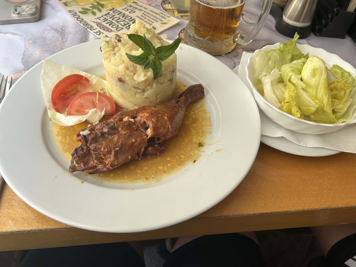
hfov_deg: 67.3
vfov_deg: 53.1
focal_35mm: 26
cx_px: 178
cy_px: 134
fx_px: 267
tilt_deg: -50.9
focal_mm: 5.7
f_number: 1.5
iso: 40
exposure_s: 1/121
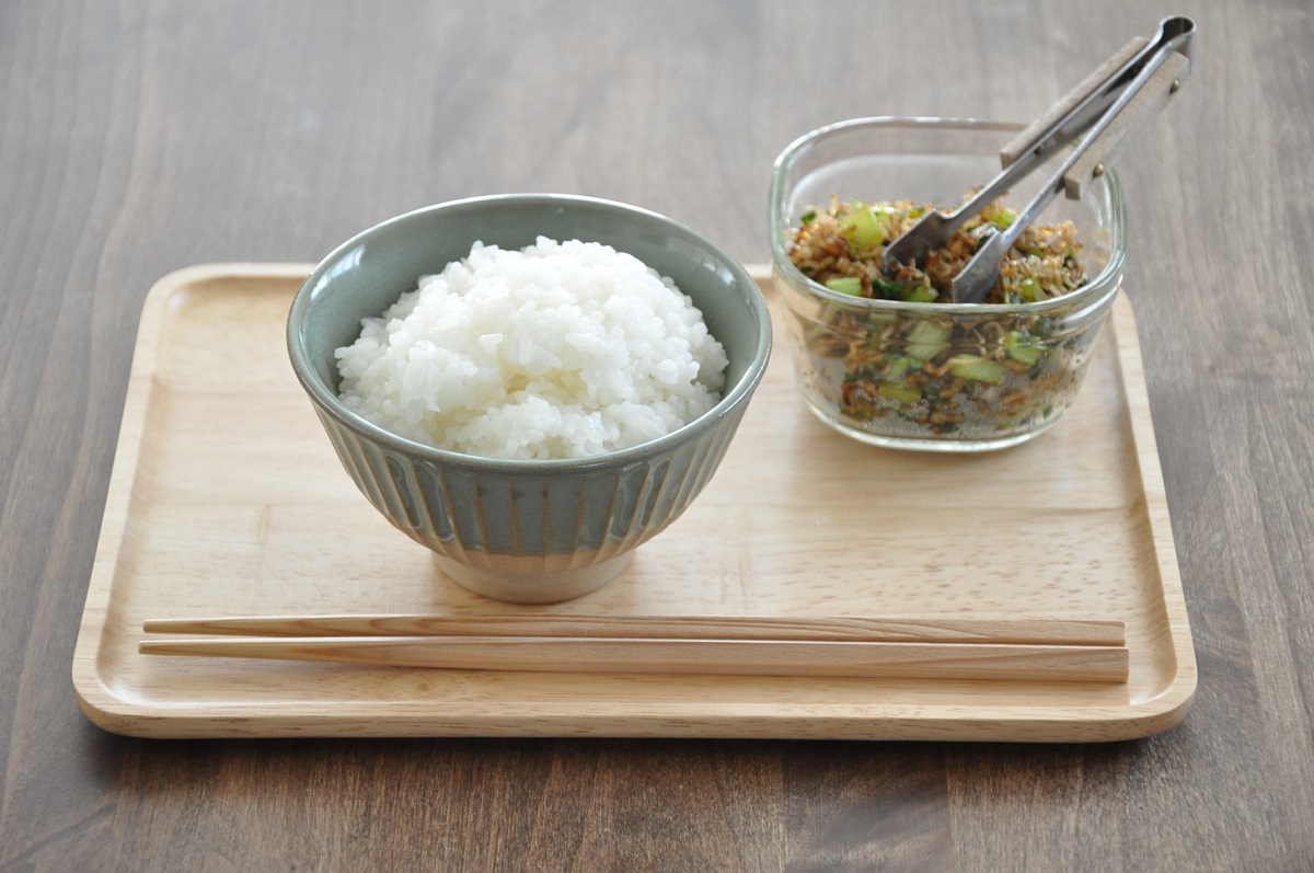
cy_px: 436
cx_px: 657
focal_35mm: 112
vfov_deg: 12.1
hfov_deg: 18.2
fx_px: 4101
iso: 1600
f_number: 5.3
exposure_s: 1/60
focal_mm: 75
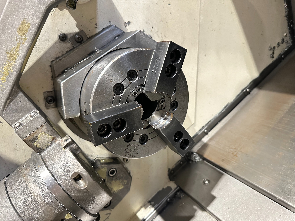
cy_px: 110
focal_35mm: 24
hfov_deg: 71.6
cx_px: 148
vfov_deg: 56.8
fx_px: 205
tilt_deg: -15.9
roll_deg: +0.9
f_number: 1.78
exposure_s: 1/33
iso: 640
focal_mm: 6.86
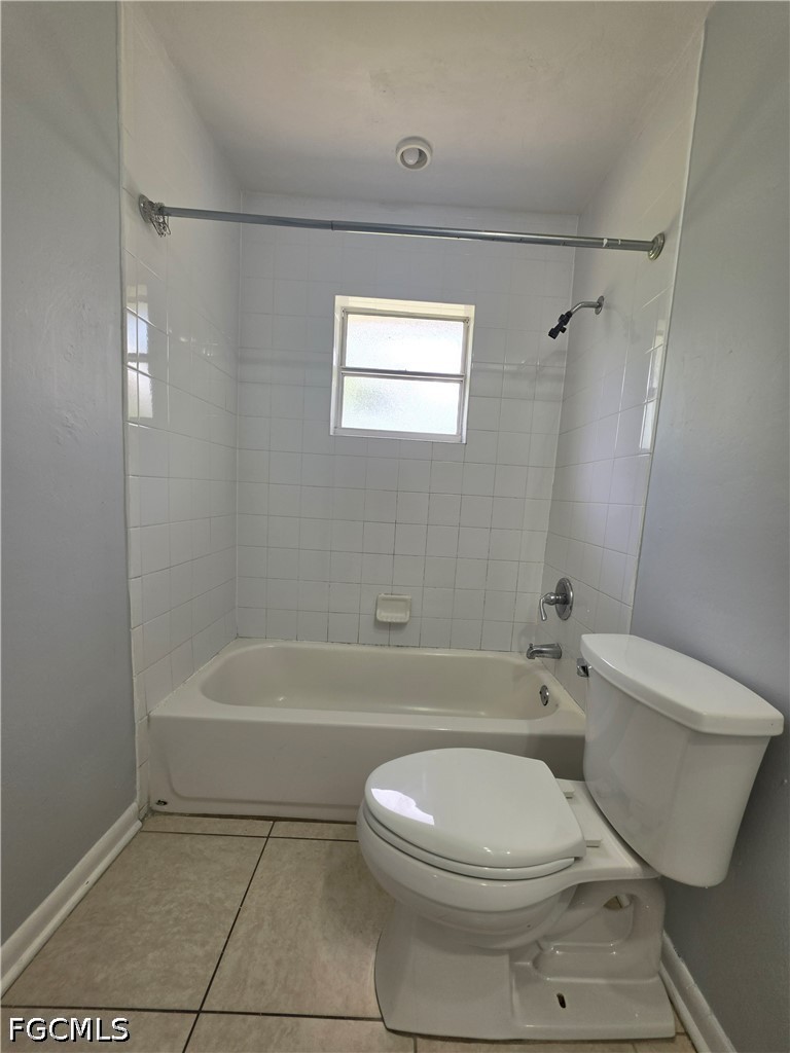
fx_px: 396
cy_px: 526
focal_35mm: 13
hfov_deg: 89.9
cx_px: 395
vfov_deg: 106.2
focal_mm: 2.2
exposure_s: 1/120
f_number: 1.9
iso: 40
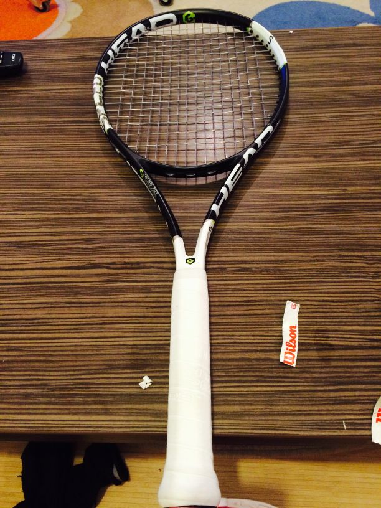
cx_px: 190
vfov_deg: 61.7
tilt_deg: -56.1
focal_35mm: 29
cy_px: 254
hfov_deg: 48.2
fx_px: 426
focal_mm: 4.15
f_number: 2.2
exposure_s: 1/33
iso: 320
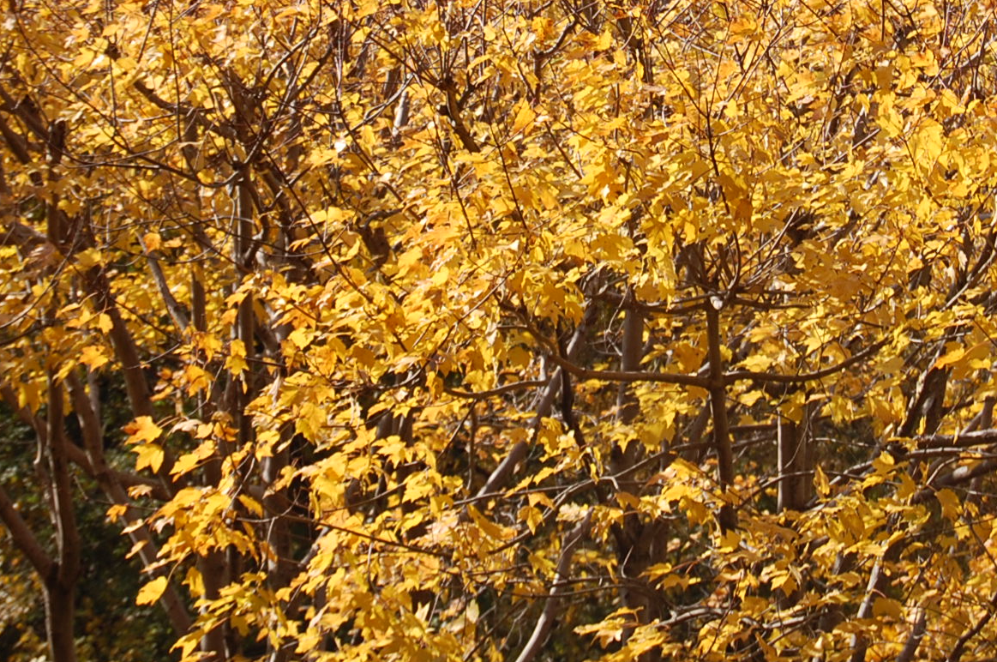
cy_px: 29
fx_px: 4424
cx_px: 419
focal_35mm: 160
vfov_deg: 8.5
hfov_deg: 12.9
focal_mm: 55
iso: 200
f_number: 9
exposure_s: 1/320
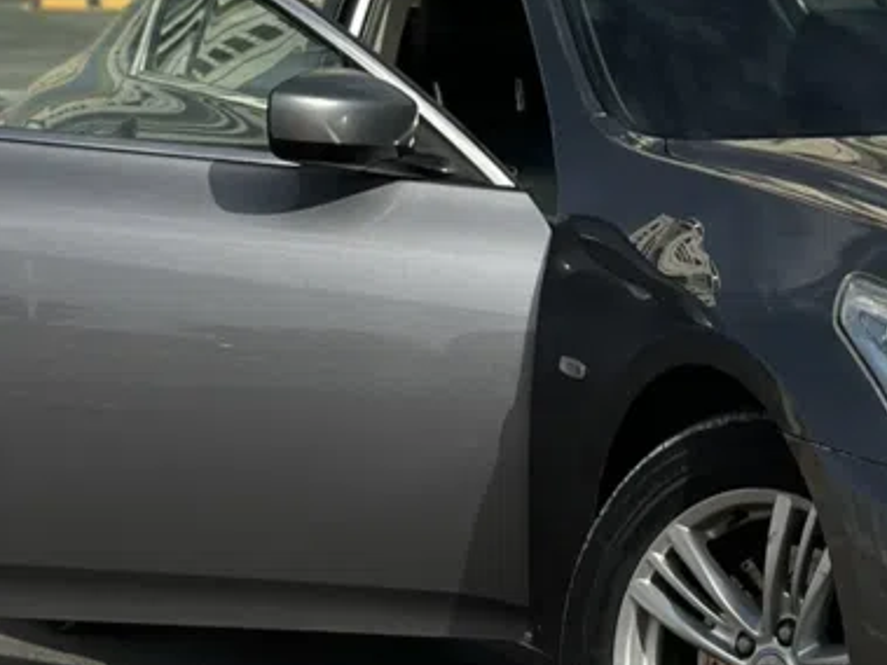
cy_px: -437
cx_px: 796
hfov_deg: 11.4
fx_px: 4432
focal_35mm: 173
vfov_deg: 8.3
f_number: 1.78
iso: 100
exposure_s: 1/10870
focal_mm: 6.86
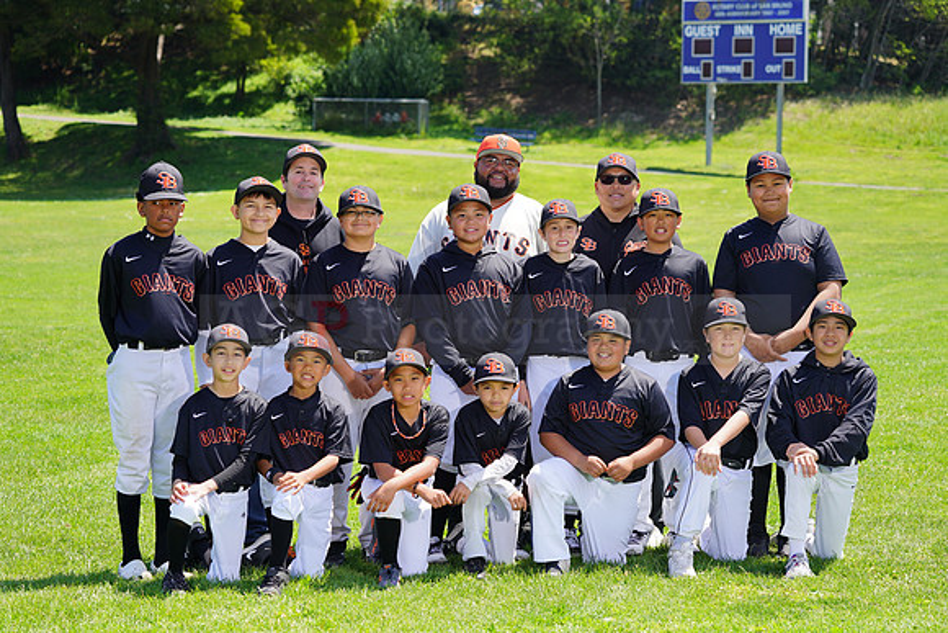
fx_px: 2634
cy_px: 316
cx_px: 474
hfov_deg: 20.4
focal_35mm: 100
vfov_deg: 13.7
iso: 100
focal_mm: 100
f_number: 6.3
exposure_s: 1/250
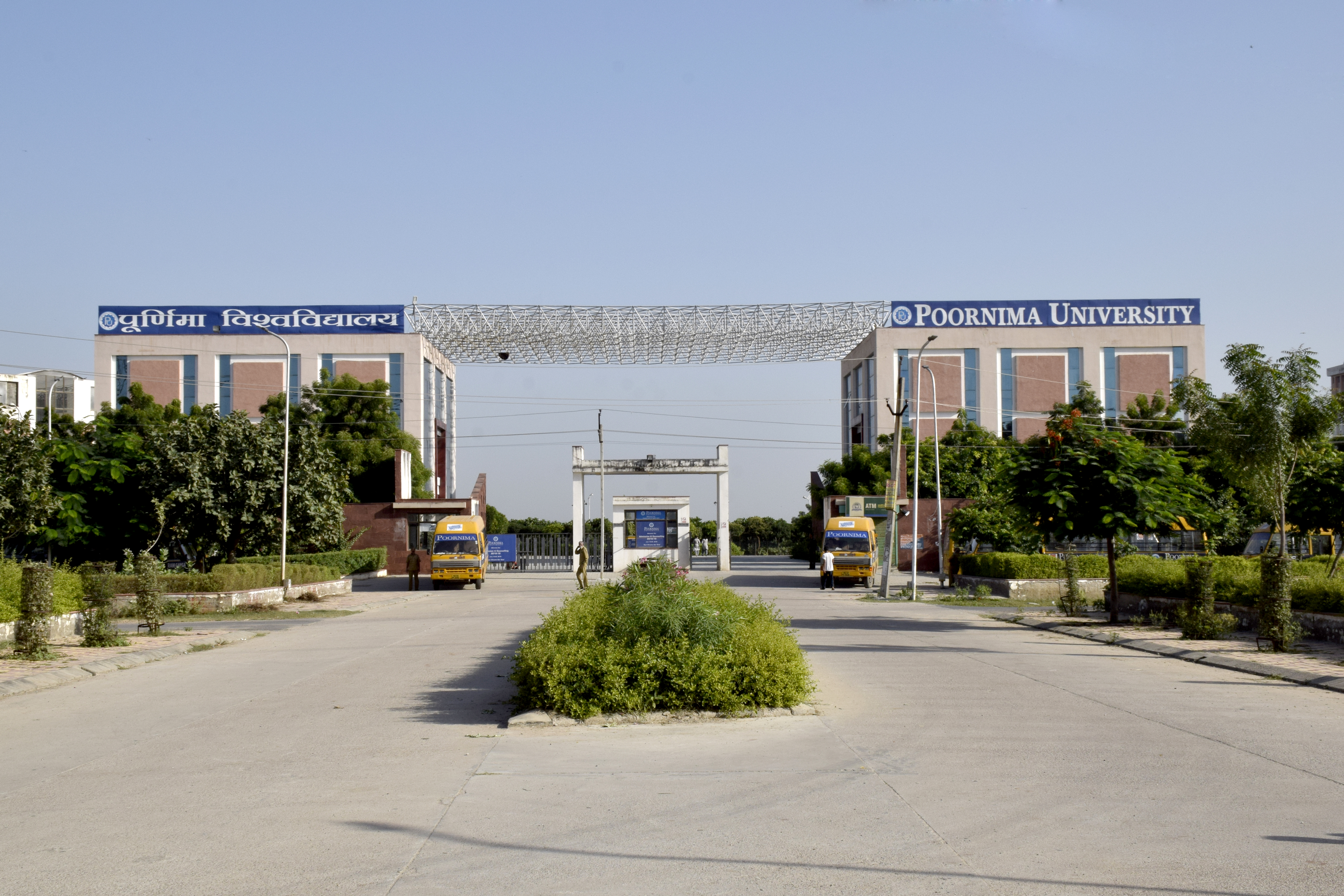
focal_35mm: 45
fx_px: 1680
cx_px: 672
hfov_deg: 43.6
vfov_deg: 29.9
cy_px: 448
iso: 200
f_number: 19
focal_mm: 30
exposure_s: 1/250
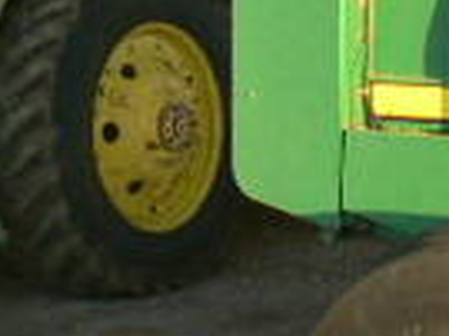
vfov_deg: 10.1
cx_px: 848
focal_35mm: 145
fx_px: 1879
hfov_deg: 12.3
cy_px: -23
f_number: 4
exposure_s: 1/80
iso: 80
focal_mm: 6
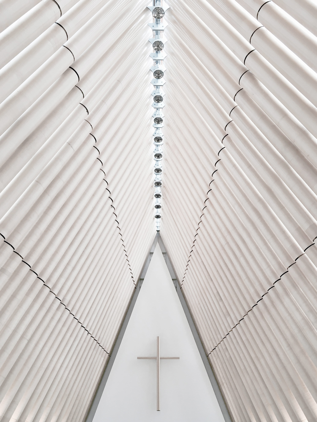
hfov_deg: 48.2
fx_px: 354
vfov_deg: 61.7
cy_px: 211
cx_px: 158
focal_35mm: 29
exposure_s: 1/33
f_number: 2.2
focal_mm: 4.15
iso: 25
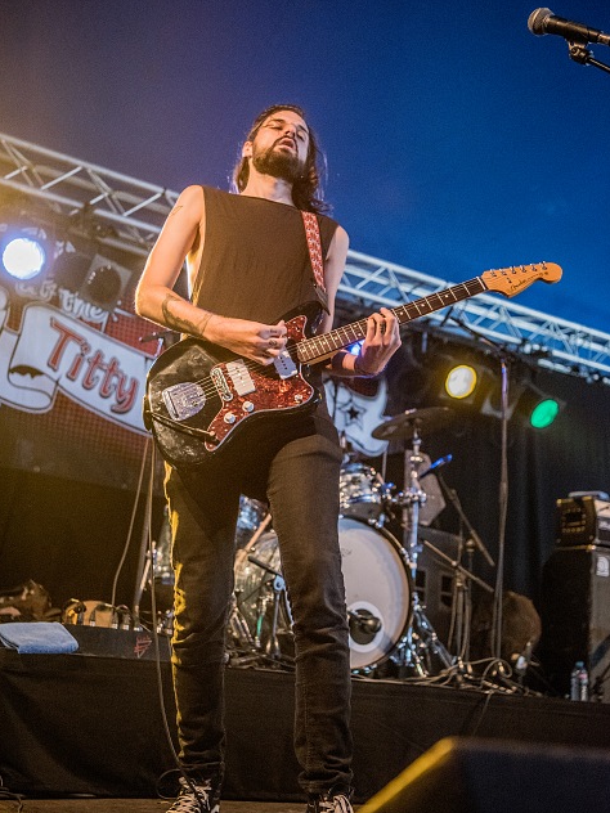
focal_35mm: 46
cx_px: 307
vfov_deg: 41.2
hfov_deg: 31.5
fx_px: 1081
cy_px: 430
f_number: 2.8
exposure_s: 1/200
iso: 1600
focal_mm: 42
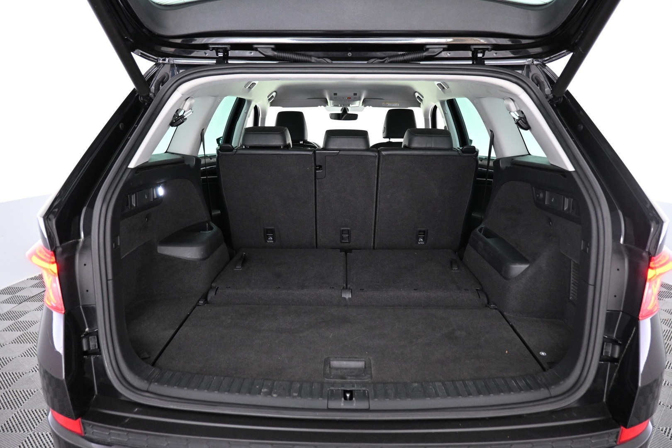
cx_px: 336
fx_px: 448
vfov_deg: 53.1
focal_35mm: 24
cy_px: 224
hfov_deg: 73.7
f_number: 3.5
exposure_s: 1/25
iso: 1600
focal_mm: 16
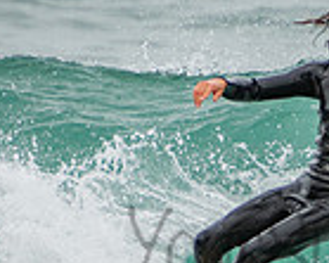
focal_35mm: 2299
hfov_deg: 0.8
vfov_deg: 0.7
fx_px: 22370
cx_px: 372
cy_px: 222
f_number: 5.6
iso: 250
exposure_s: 1/1600
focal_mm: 390
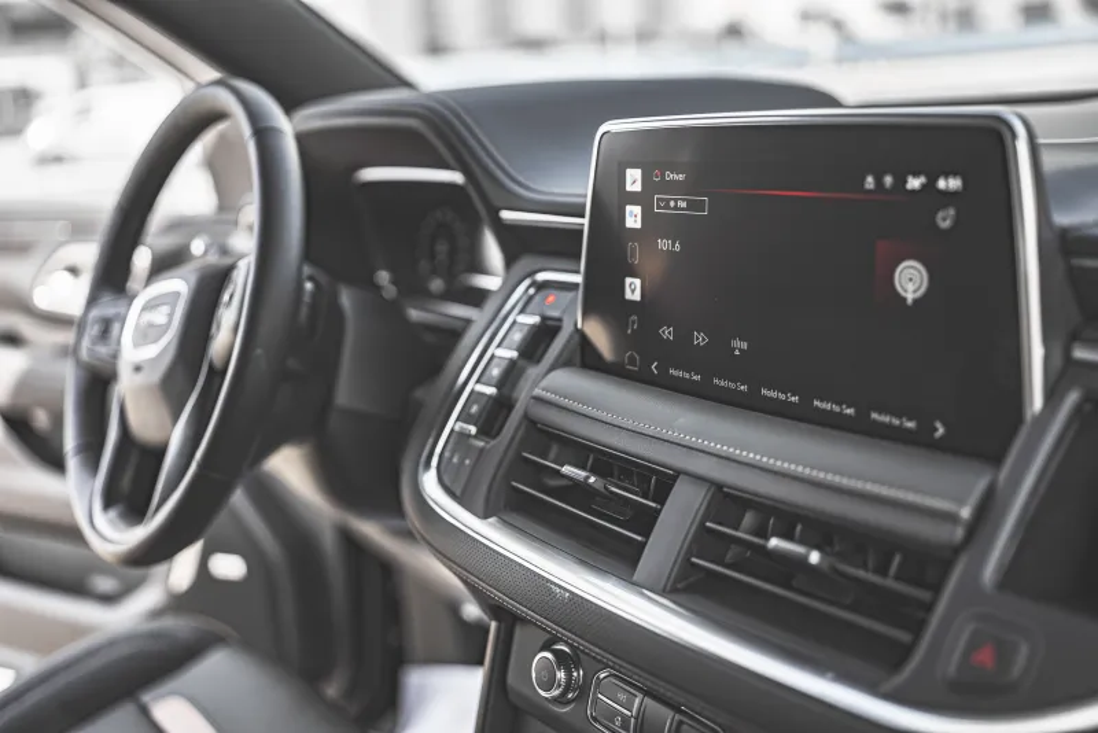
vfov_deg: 37.9
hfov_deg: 54.4
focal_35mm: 35
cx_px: 549
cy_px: 366
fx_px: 1068
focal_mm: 35
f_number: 1.8
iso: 64
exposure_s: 1/500
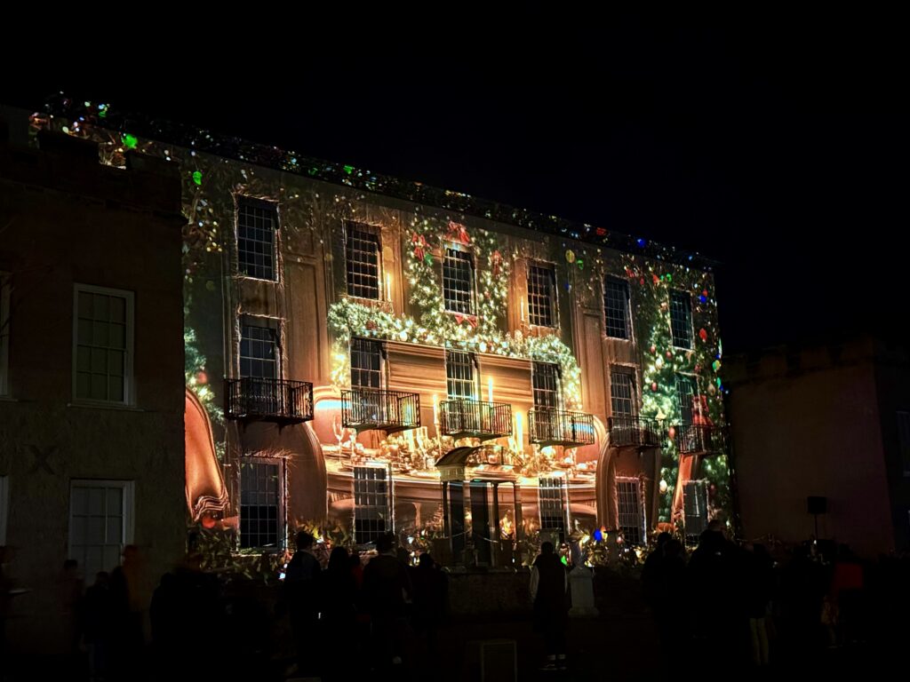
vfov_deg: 30.3
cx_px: 455
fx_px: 1262
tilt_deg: +13.2
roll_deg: +3.3
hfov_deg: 39.7
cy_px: 341
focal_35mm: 48
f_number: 1.78
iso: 1000
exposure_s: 1/20
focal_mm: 6.76
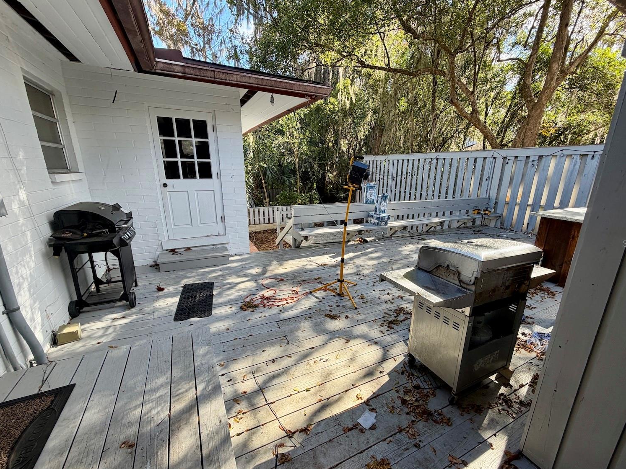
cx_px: 327
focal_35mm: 15
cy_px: 243
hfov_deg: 98.1
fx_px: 271
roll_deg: -1.2
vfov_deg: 81.7
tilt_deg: -14.8
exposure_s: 1/183
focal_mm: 2.22
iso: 40
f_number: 2.2
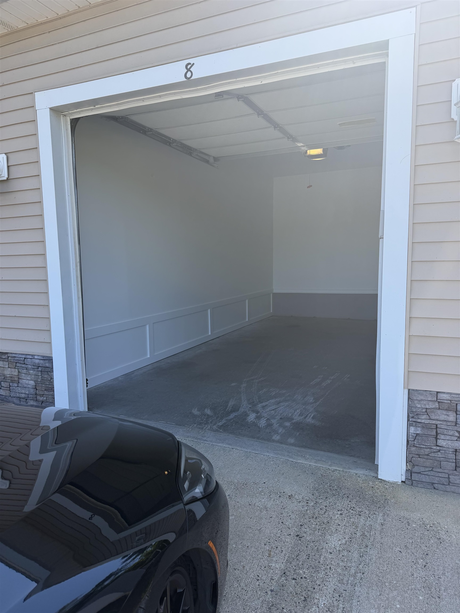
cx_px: 230
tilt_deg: -6.3
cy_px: 306
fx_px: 425
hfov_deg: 56.8
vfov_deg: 71.6
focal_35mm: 24
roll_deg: +0.8
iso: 80
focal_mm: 6.76
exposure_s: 1/1139
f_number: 1.78
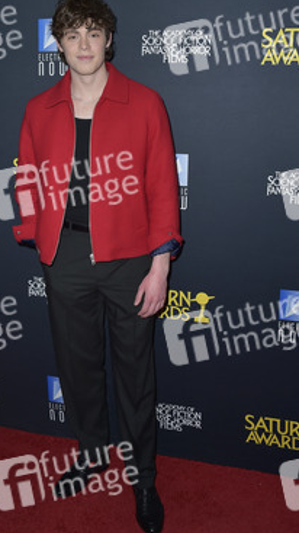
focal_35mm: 40
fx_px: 565
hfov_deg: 29.5
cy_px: 259
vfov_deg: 50.5
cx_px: 107
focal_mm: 35
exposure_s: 1/250
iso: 250
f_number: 6.3
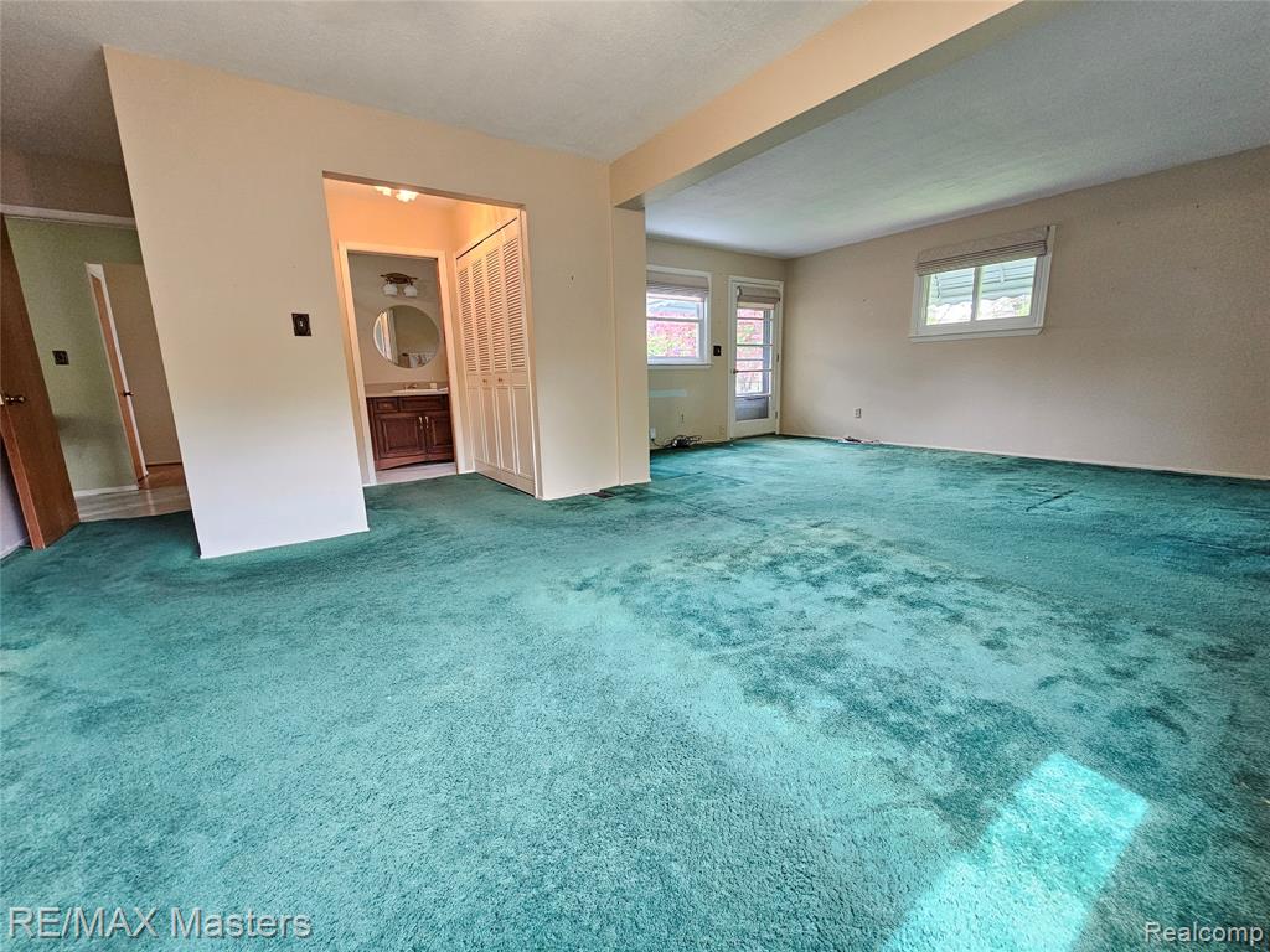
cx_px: 635
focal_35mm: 13
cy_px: 476
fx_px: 477
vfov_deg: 89.9
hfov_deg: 106.2
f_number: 2.2
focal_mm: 2.2
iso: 320
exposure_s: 1/60
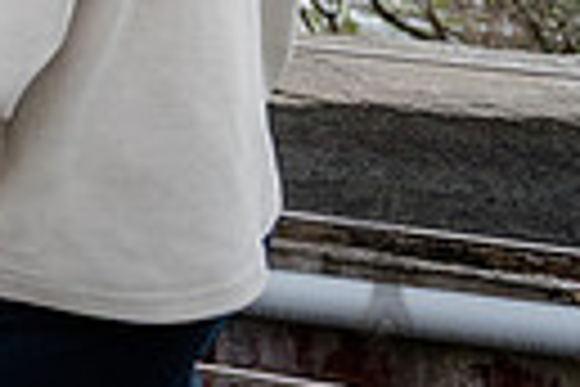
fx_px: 2545
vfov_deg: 8.3
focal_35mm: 158
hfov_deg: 11.8
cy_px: -393
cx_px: -511
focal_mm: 34
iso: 1000
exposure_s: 1/800
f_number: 4.5
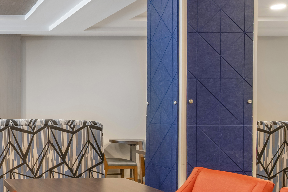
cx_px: -83
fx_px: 400
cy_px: 148
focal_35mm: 50
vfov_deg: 26.6
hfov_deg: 31.1
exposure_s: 1/5
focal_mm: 14
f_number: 10
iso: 400
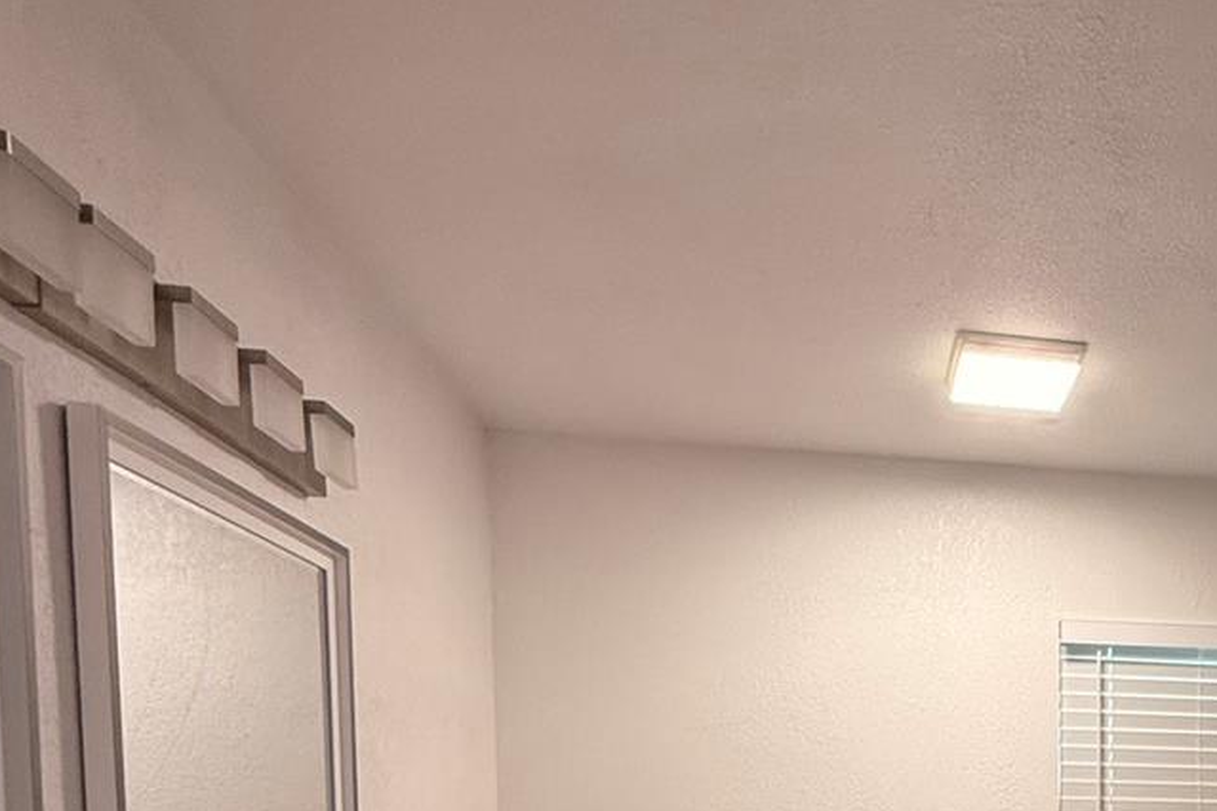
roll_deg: -0.9
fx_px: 1183
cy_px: 940
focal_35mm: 35
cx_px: 1076
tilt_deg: -3.4
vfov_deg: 32.2
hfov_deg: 49.1
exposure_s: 1/120
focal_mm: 2.22
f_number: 2.2
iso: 320
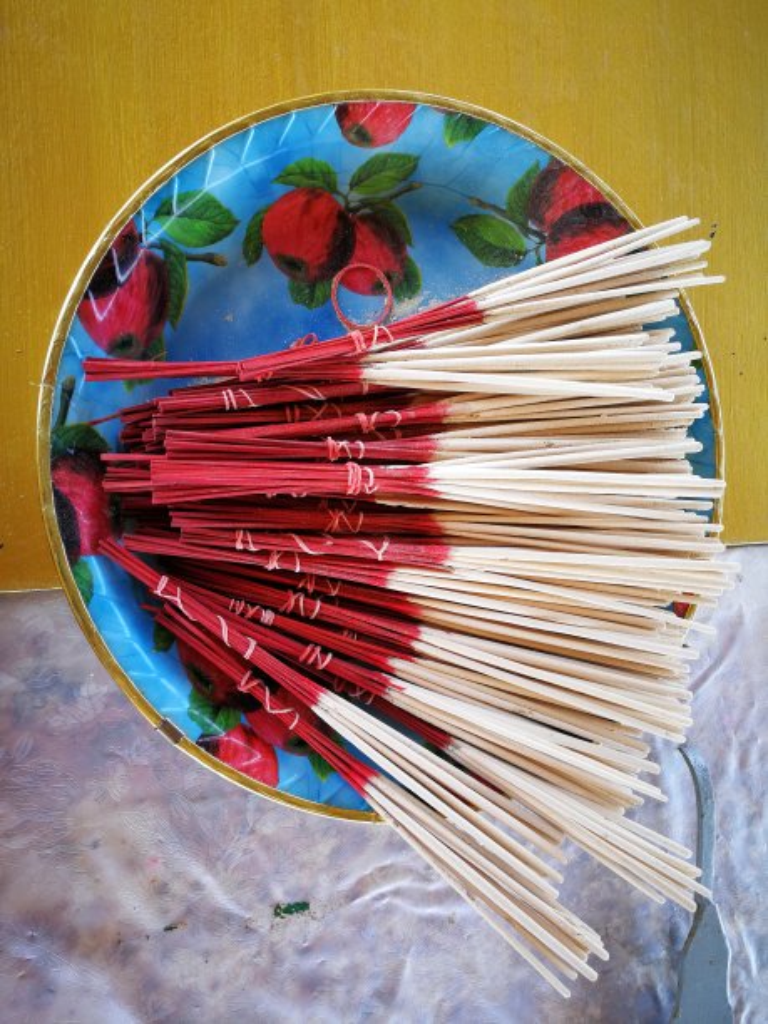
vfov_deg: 65.3
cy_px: 512
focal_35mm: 27
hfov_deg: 51.4
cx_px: 384
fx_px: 799
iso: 50
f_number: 2.2
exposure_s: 1/50
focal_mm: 3.95
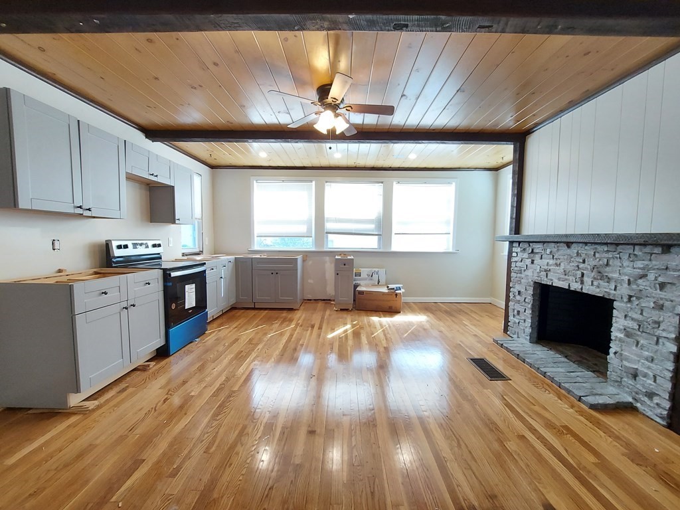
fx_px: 255
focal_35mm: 13
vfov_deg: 89.9
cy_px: 255
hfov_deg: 106.2
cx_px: 340
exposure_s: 1/50
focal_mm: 1.74
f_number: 2.2
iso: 250
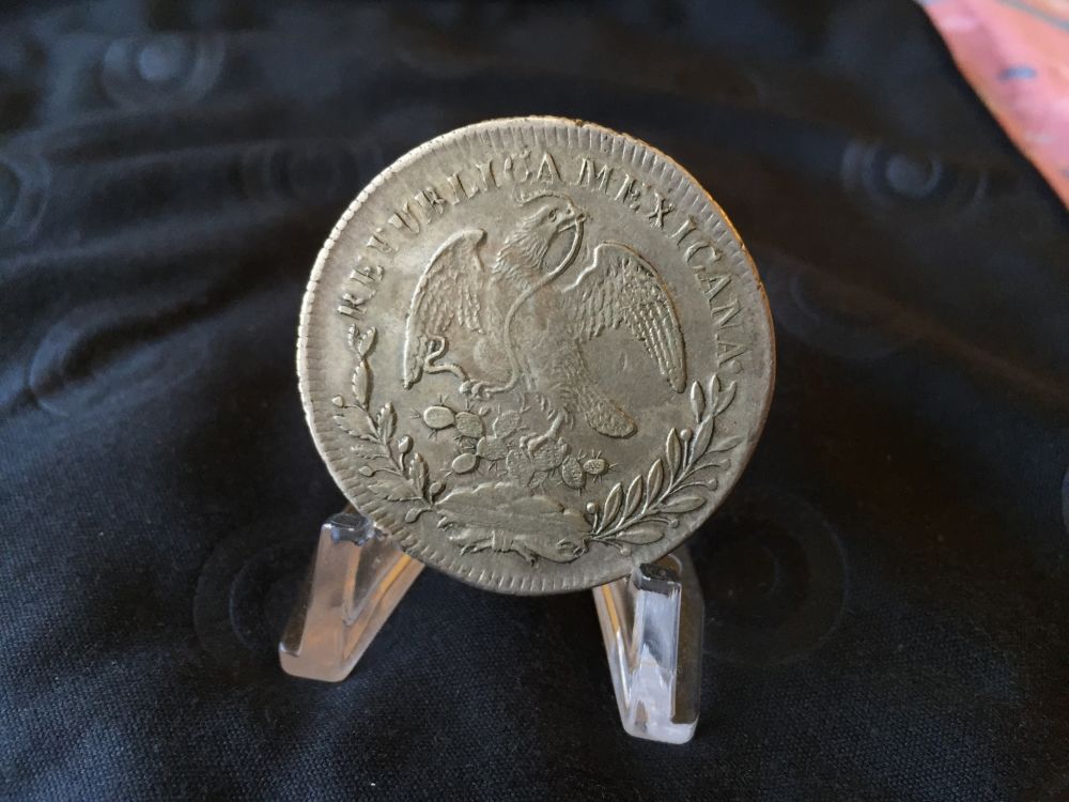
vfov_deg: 48.2
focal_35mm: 29
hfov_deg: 61.7
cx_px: 534
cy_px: 401
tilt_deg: -46.9
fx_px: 896
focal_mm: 4.15
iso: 64
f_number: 2.2
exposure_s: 1/30
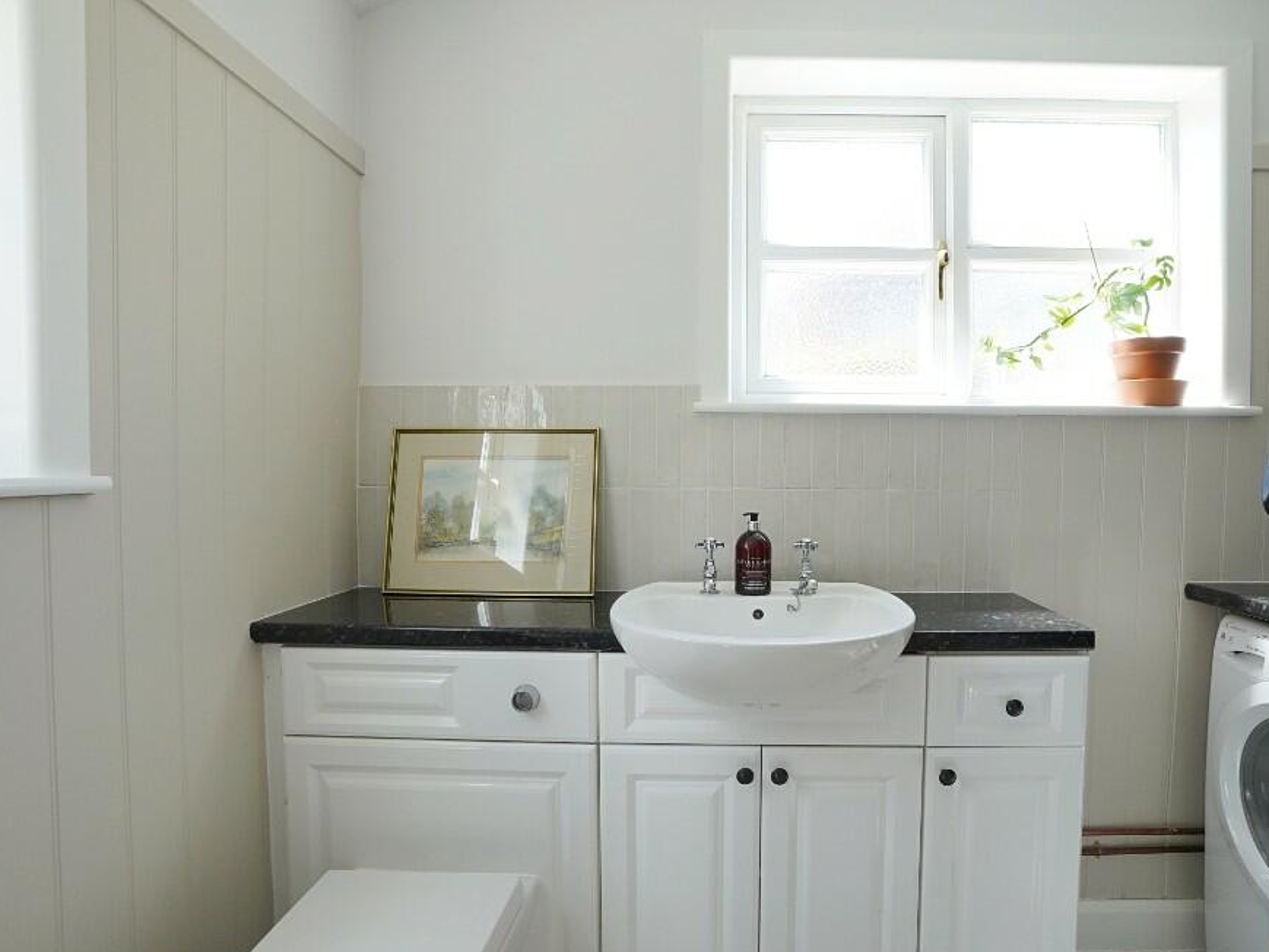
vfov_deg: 74.7
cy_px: 497
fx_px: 623
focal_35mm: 17
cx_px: 739
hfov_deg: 90.2
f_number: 11
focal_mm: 10
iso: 640
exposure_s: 1/40
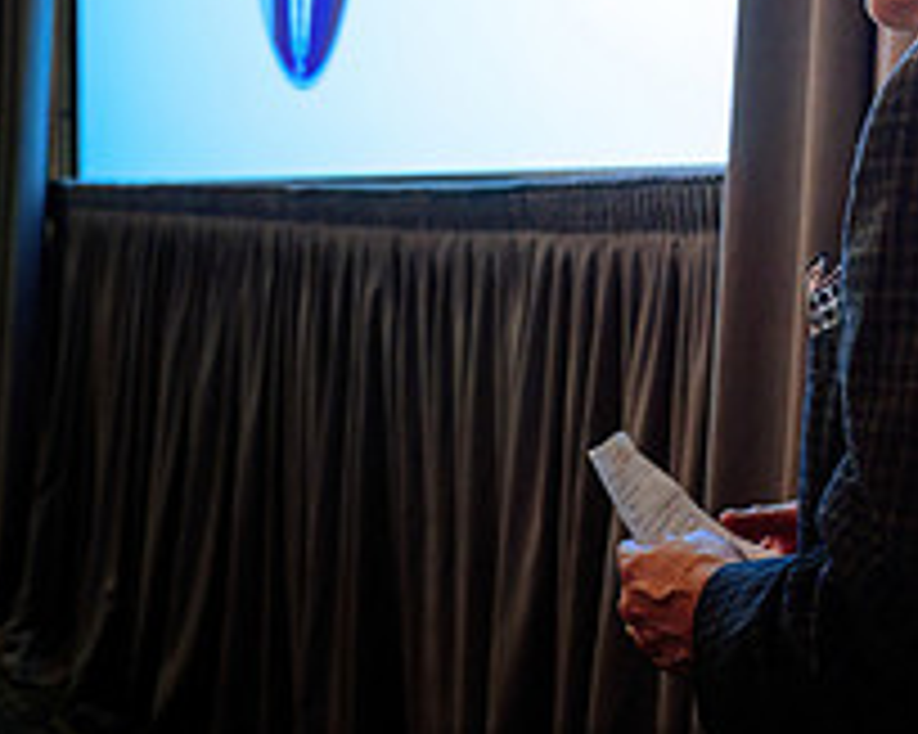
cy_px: 259
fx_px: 2064
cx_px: 446
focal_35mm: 76
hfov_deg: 25.1
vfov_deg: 20.1
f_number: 3.5
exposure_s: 1/80
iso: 1000
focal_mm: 28.5
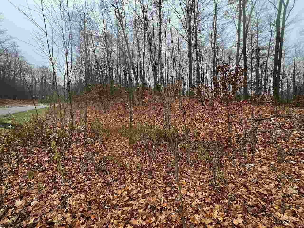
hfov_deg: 106.2
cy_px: 114
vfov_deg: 89.9
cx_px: 152
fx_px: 114
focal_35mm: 13
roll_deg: +1.3
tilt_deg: -0.4
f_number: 1.8
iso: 250
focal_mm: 1.57
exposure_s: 1/99
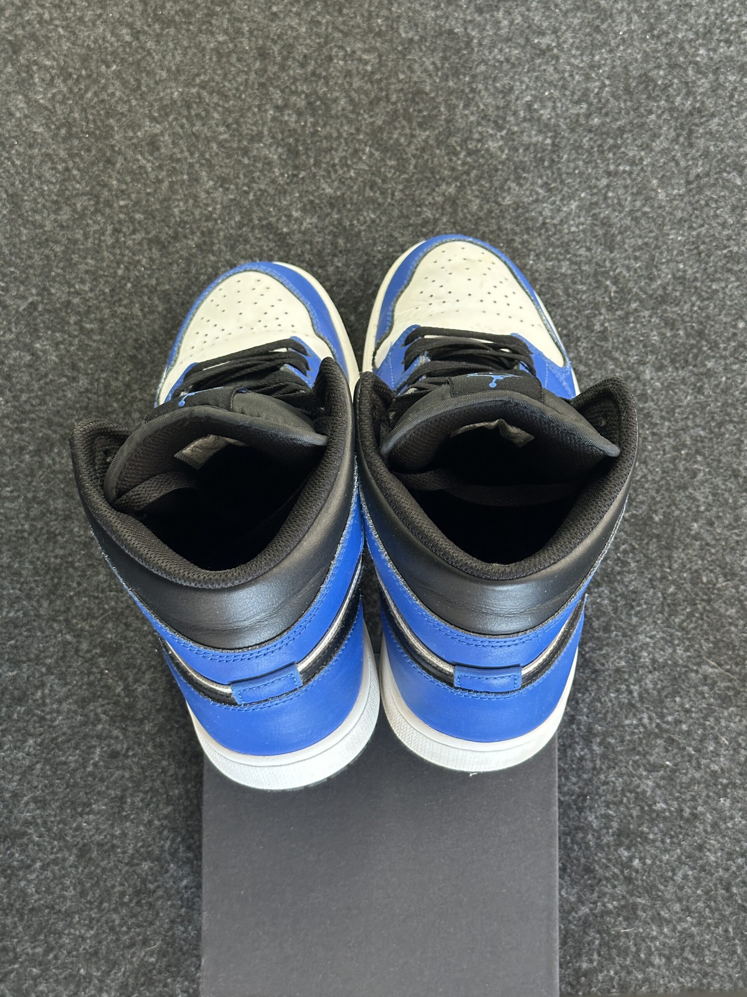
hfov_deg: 30.3
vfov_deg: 39.7
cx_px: 374
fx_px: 1381
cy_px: 498
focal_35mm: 48
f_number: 1.78
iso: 320
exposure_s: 1/33
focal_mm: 6.86
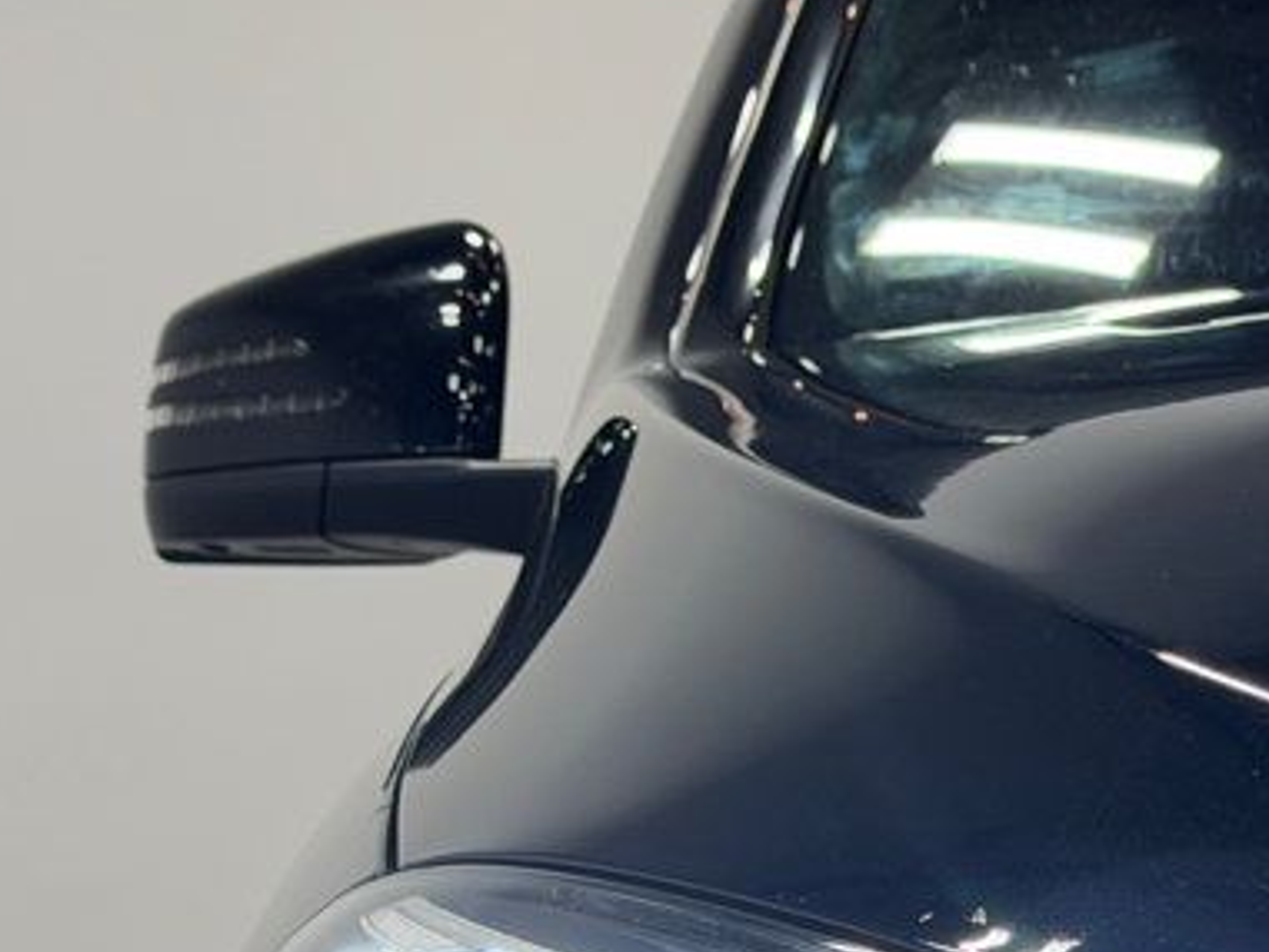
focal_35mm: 129
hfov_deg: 15.1
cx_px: 1172
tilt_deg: -4.2
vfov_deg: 11.3
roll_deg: +2.4
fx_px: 4731
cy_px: 1182
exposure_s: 1/300
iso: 80
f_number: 1.78
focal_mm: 6.76
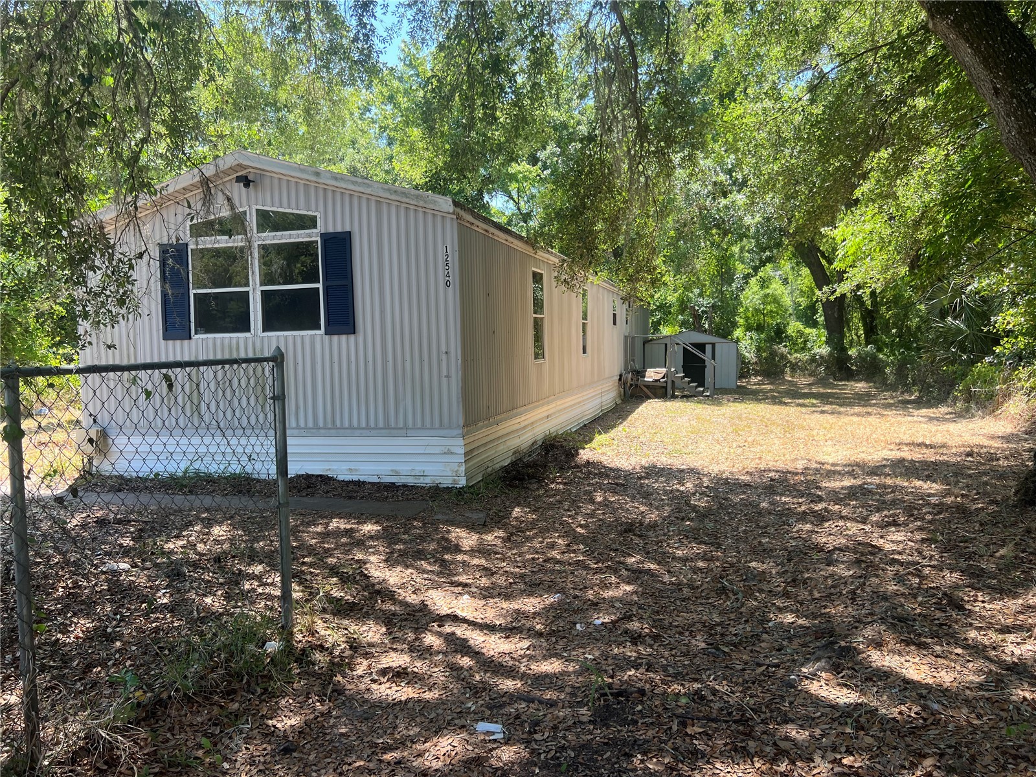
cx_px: 518
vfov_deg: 53.1
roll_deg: +0.3
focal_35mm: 26
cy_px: 388
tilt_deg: -3.4
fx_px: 778
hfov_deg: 67.3
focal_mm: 5.7
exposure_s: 1/513
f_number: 1.5
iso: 50
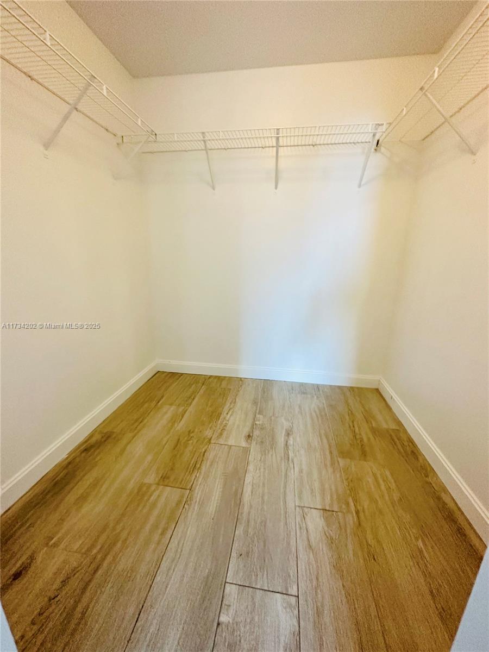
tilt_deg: -16.4
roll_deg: -0.6
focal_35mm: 14
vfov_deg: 102.1
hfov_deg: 85.7
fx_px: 264
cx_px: 244
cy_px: 326
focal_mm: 2.22
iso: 500
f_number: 2.2
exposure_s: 1/60
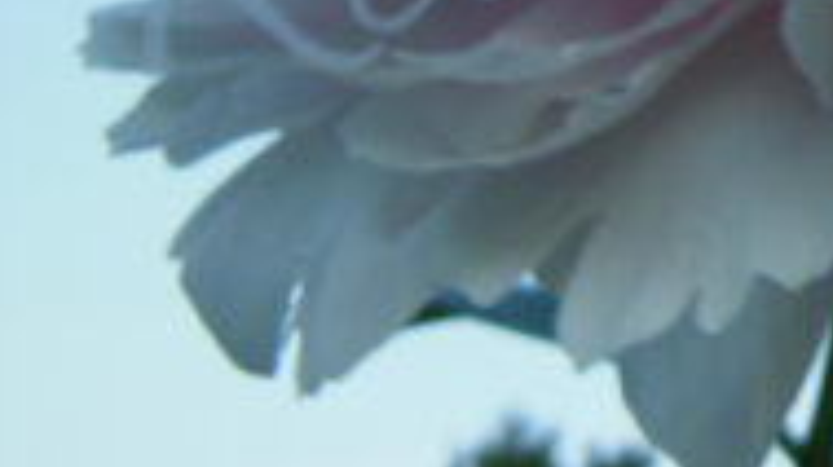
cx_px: 877
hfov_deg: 29.7
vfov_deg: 16.9
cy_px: -220
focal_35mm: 65
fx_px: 1435
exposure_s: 1/30
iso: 400
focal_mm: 4.5
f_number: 3.5
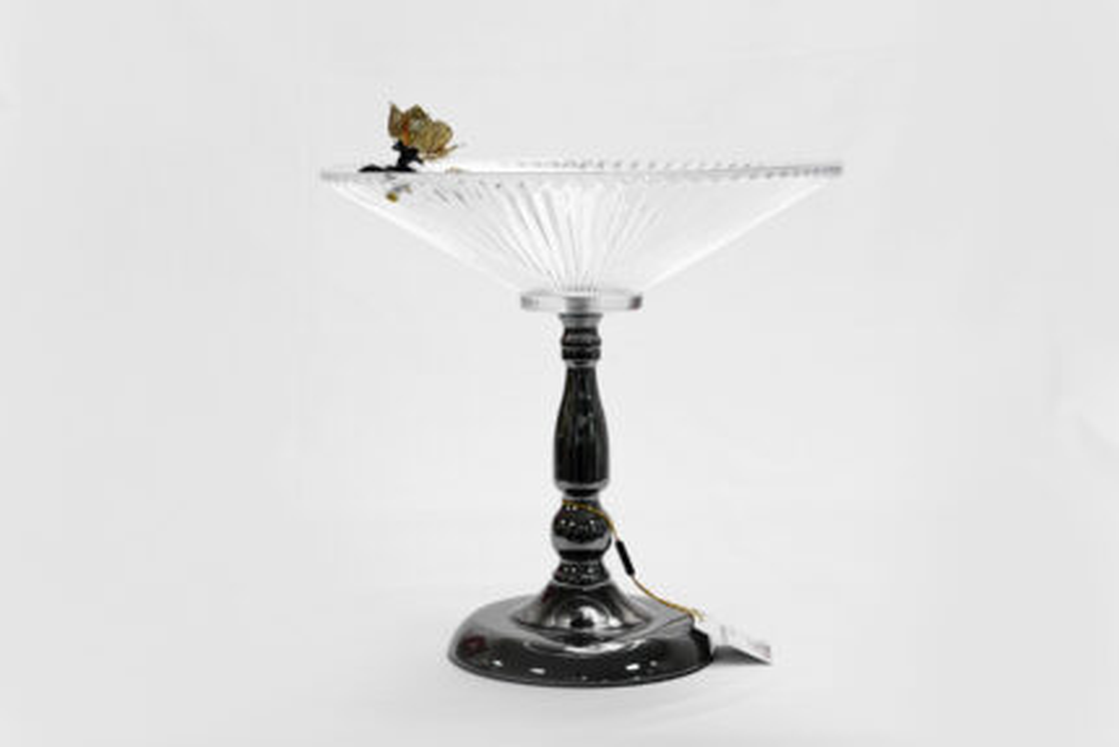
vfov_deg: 19.5
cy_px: 374
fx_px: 2176
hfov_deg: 28.8
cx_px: 560
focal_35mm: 70
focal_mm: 70
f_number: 11
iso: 3200
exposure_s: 1/100
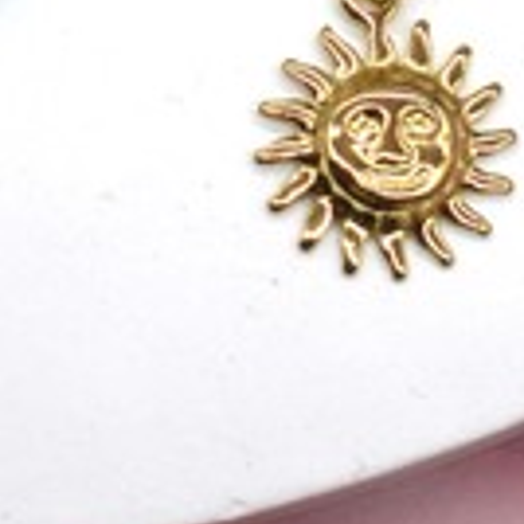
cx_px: 364
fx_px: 4213
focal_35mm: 246
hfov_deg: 7.1
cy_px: -301
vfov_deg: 7.0
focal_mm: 32
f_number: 8
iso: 220
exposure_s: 1/250
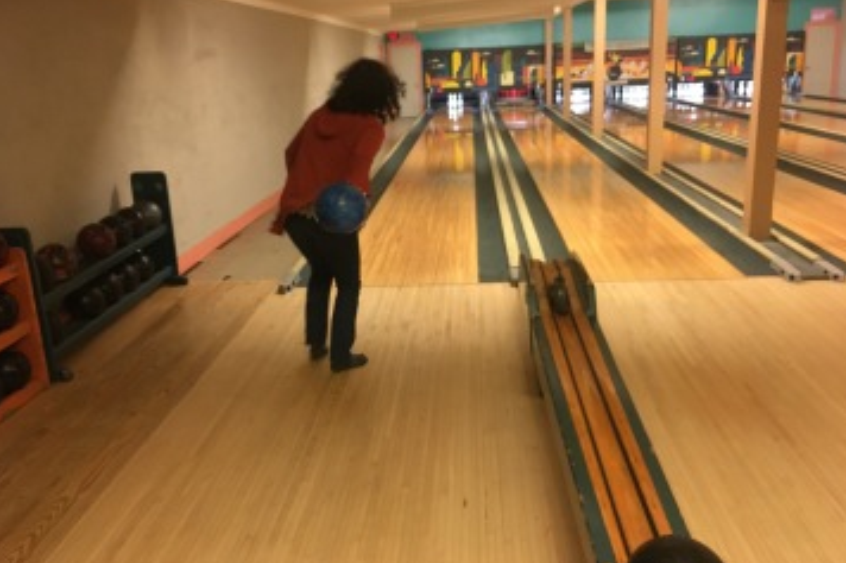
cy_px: 259
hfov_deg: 60.3
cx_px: 423
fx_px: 728
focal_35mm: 31
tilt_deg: -15.5
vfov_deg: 42.3
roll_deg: +2.9
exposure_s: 1/30
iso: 200
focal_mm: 4.15
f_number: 2.2
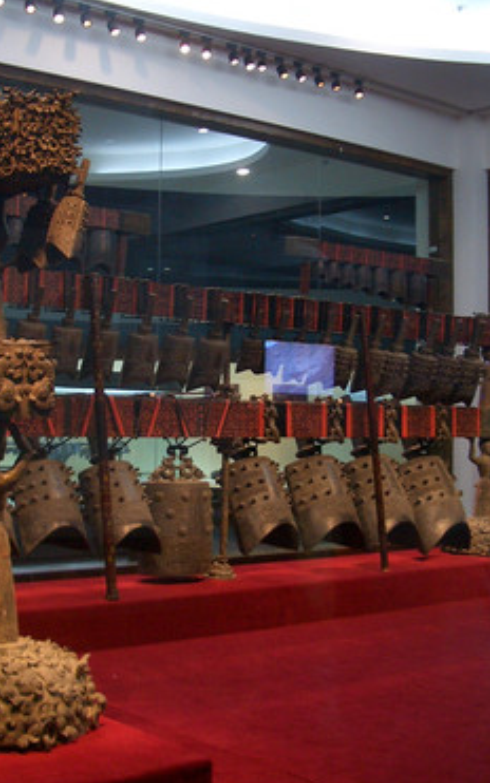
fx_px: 1068
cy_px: 394
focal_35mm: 50
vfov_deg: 40.3
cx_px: 146
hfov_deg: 25.6
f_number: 2.6
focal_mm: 5.8
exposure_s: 1/8
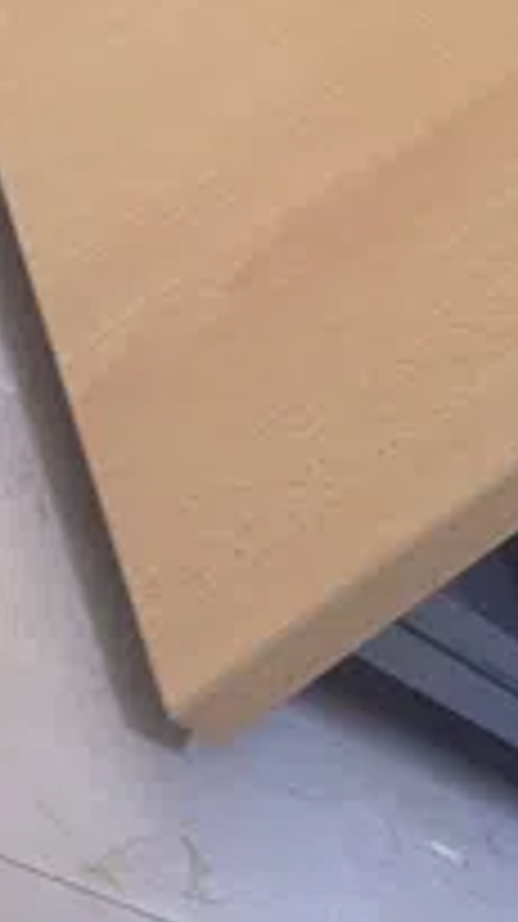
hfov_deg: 11.1
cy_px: 135
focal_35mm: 85
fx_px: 2080
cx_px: 1369
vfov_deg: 24.5
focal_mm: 5.1
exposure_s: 1/50
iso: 250
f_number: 1.6
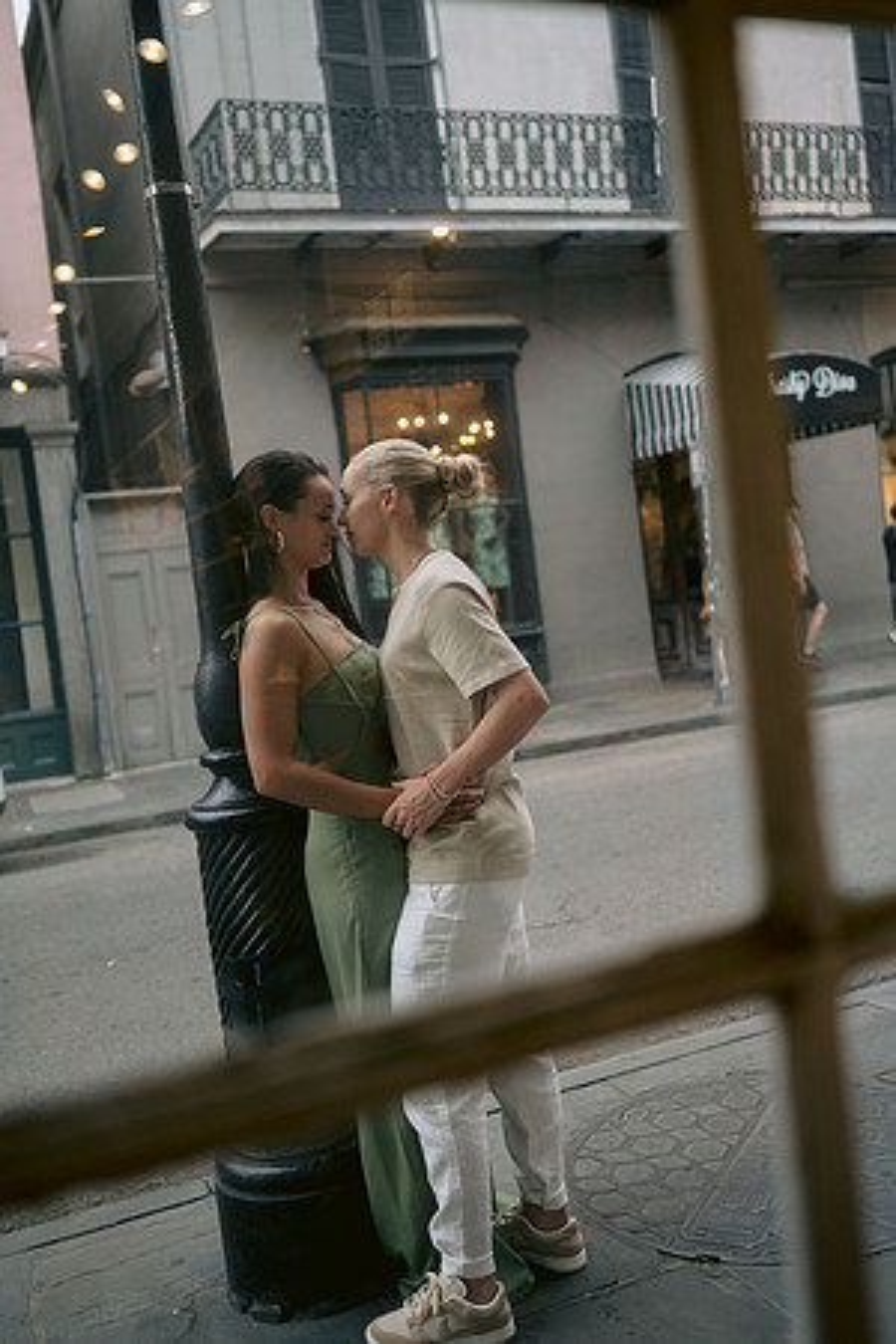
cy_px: 672
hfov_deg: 37.9
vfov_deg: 54.4
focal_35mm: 35
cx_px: 448
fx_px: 1307
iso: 800
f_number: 2
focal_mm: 35
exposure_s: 1/640
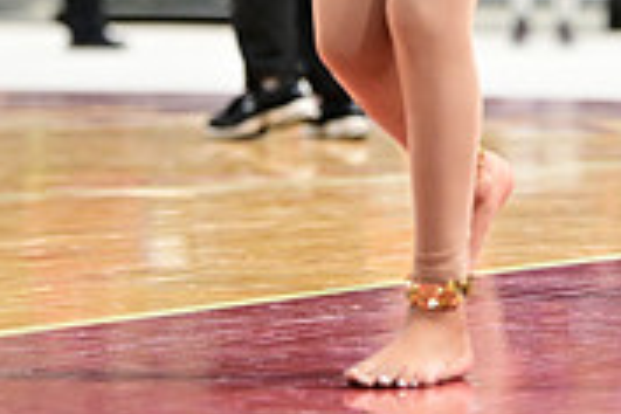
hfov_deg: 6.1
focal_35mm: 335
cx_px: 726
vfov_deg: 4.1
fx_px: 5778
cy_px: -228
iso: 6400
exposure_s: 1/1000
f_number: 3.2
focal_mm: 102
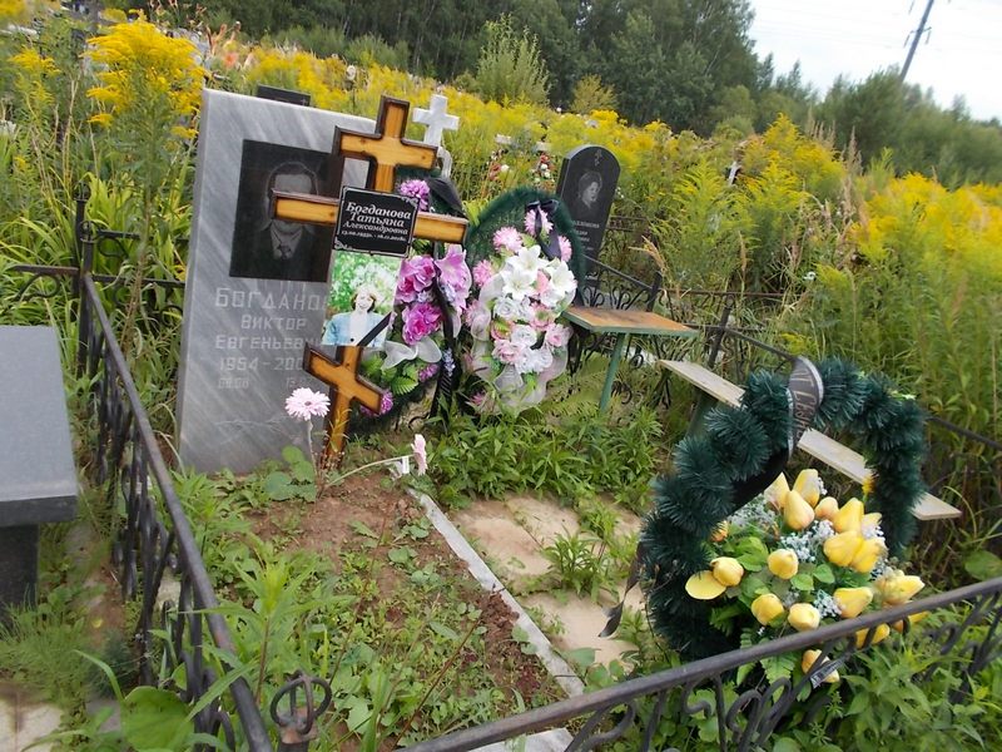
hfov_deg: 67.3
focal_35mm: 26
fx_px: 753
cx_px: 501
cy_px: 376
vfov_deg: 53.1
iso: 80
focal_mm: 4.6
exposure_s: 1/200
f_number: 3.2
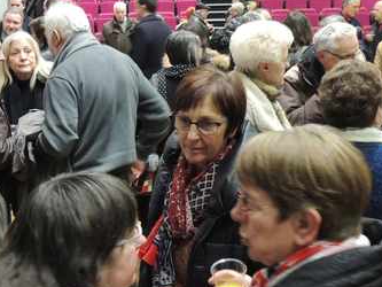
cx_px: 174
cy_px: 129
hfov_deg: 39.6
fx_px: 530
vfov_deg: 30.3
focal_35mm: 48
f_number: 3
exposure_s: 1/10
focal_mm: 4.3
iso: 400
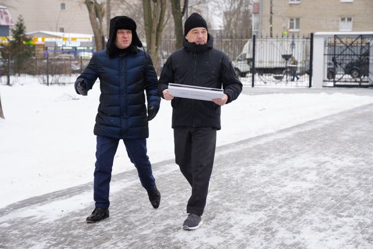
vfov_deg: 20.1
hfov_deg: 29.6
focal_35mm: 68
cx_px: 186
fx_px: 705
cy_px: 124
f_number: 4.5
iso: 800
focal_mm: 68
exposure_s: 1/200
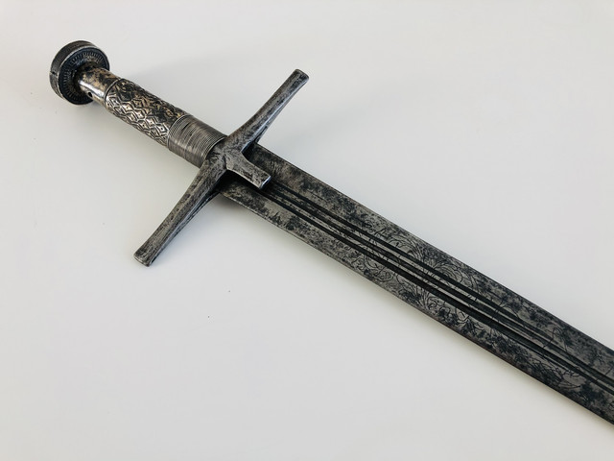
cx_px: 307
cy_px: 230
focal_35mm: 28
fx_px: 497
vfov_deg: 49.7
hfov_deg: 63.4
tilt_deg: -58.0
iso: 40
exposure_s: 1/102
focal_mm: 3.99
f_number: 1.8
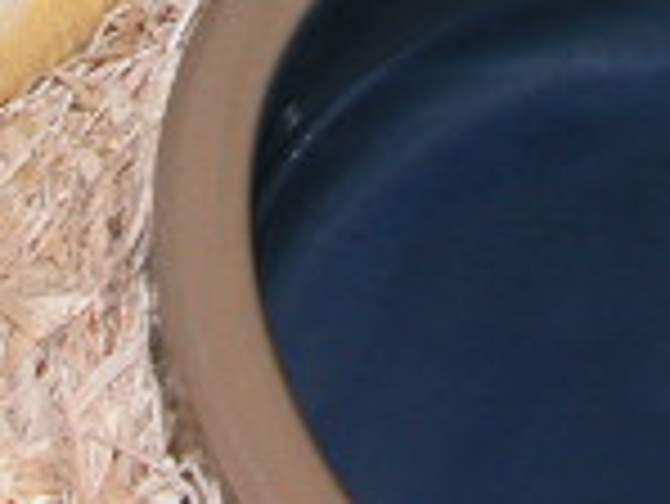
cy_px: -374
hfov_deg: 13.1
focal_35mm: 150
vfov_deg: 9.5
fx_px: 2906
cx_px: 279
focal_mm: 8.9
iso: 100
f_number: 2.8
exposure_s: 1/60
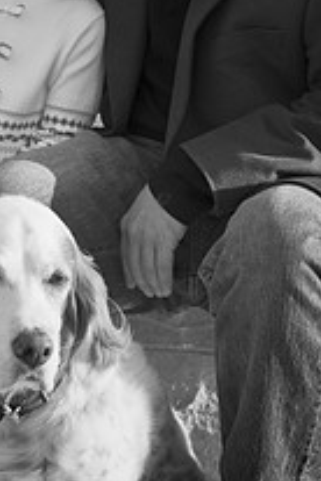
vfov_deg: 12.6
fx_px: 2180
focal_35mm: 163
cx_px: -13
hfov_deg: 8.4
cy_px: 172
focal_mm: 50
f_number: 9
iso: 320
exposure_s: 1/250
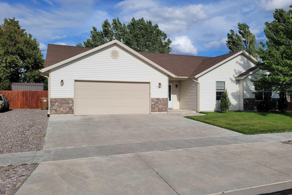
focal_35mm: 28
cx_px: 148
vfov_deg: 46.4
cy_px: 98
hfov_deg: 65.5
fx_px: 227
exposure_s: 1/4529
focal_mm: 5.4
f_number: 1.8
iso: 40
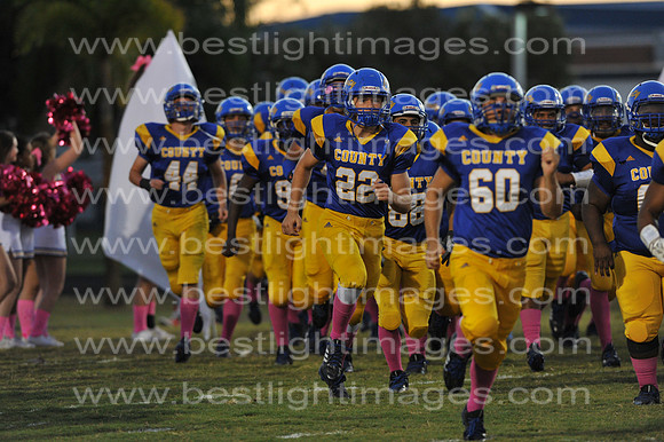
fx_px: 5530
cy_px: 221
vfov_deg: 4.6
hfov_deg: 6.9
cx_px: 332
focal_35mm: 300
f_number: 4
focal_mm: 300
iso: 3200
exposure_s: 1/640
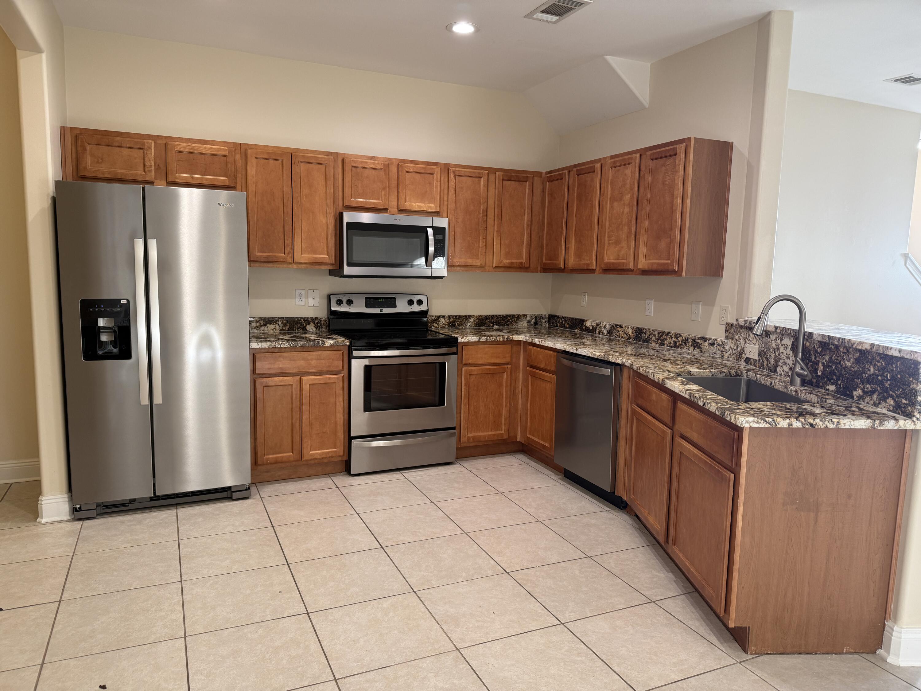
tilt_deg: -6.8
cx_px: 460
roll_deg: -1.4
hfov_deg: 71.6
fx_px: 639
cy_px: 346
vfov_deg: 56.8
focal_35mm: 24
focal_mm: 6.76
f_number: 1.78
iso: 125
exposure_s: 1/60
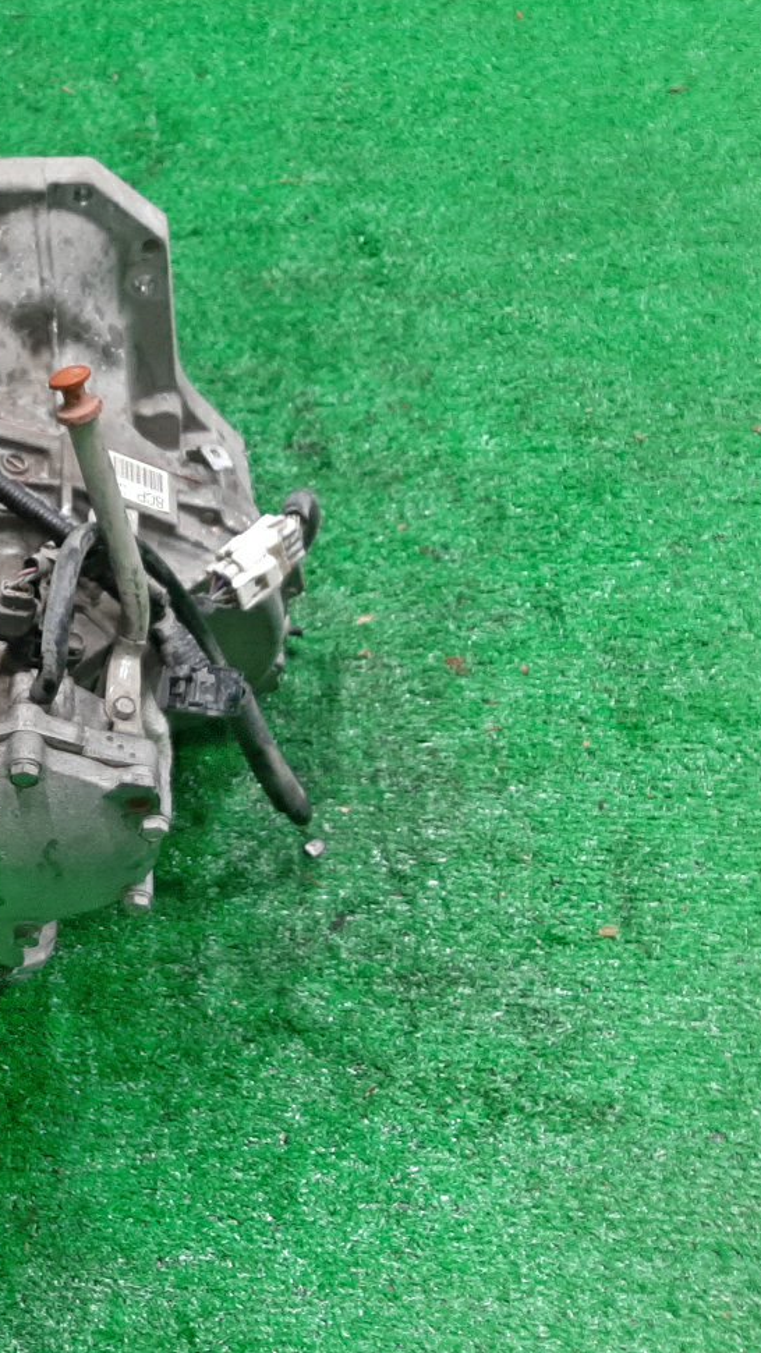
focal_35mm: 42
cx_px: -132
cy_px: 648
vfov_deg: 48.3
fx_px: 1507
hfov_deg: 25.6
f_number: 1.7
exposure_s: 1/50
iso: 152
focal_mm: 3.93
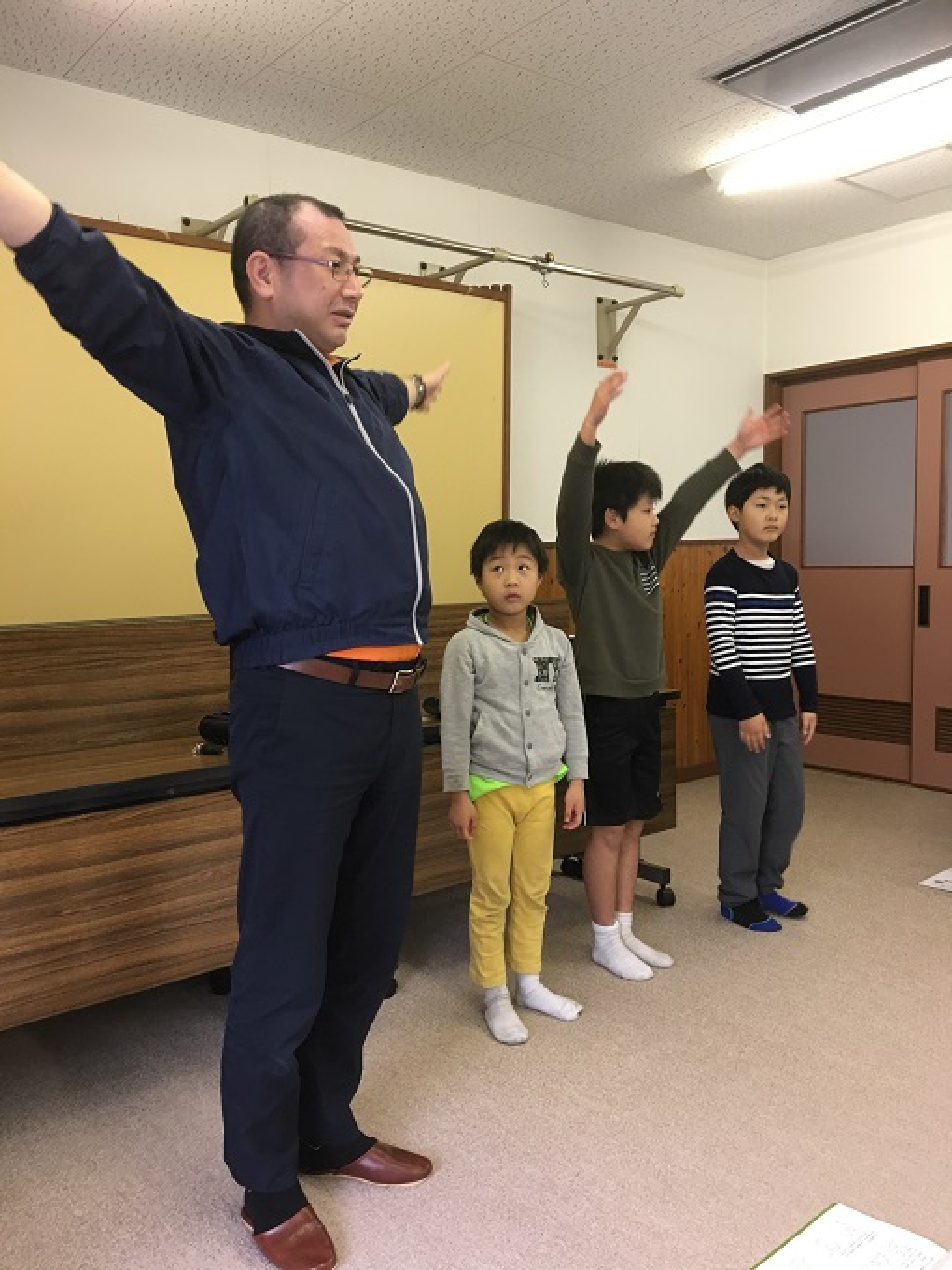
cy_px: 635
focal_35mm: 29
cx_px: 476
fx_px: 1063
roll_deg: +1.8
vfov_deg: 61.7
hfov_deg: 48.2
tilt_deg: -3.9
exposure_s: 1/30
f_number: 2.2
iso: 100
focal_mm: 4.15
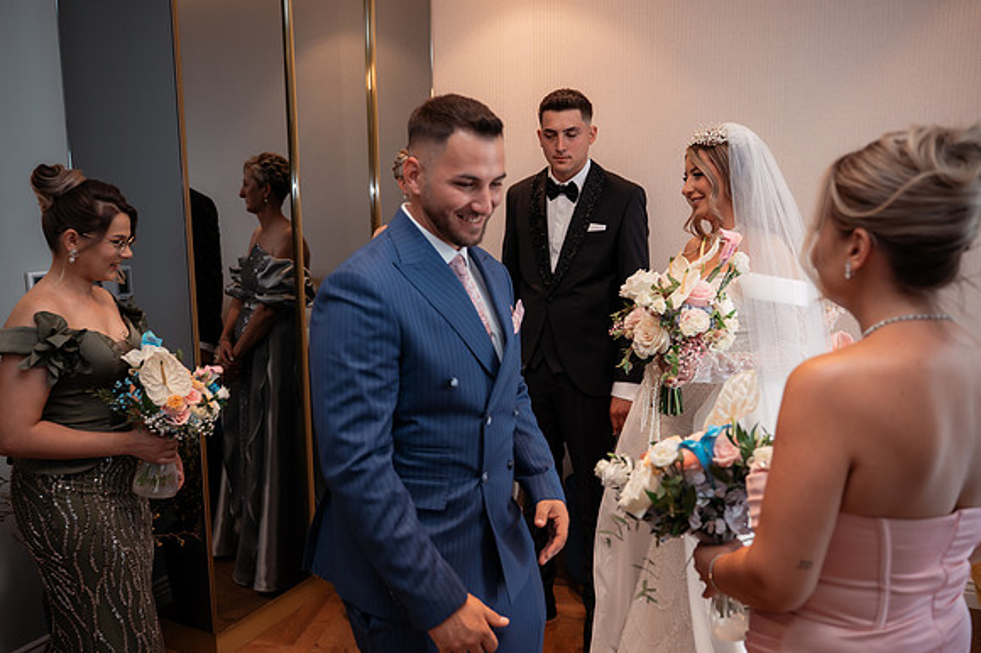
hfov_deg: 65.5
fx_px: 763
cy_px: 326
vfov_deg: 46.4
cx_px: 490
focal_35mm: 28
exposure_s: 1/200
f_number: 2.8
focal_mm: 28
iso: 1000
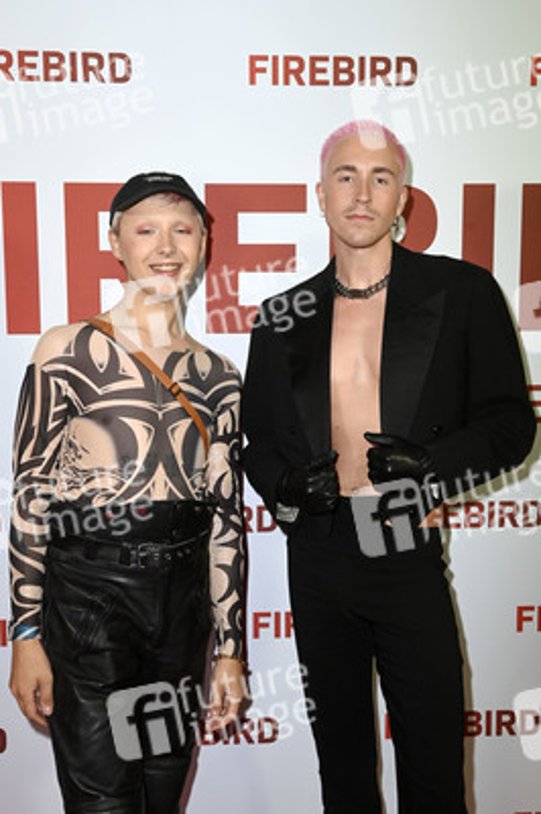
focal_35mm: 45
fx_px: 1016
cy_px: 407
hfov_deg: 29.8
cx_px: 270
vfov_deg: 43.6
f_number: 5.6
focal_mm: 45
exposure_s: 1/250
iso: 640
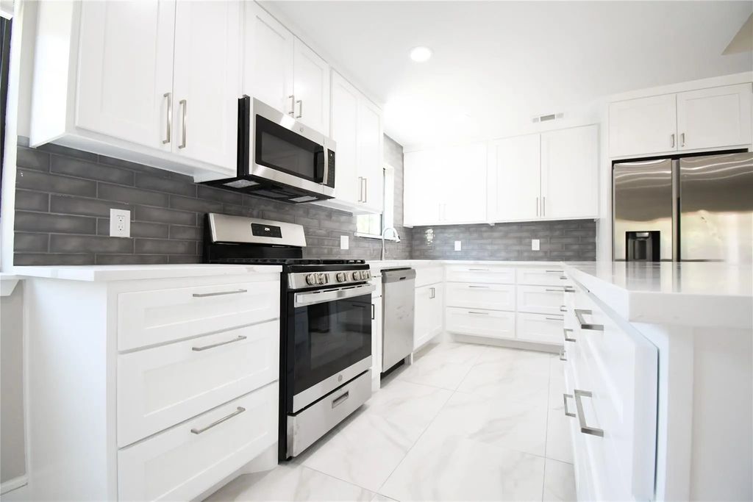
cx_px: 376
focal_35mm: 15
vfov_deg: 77.3
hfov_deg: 100.4
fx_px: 314
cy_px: 251
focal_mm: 10
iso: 1250
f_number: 4.5
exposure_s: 1/160
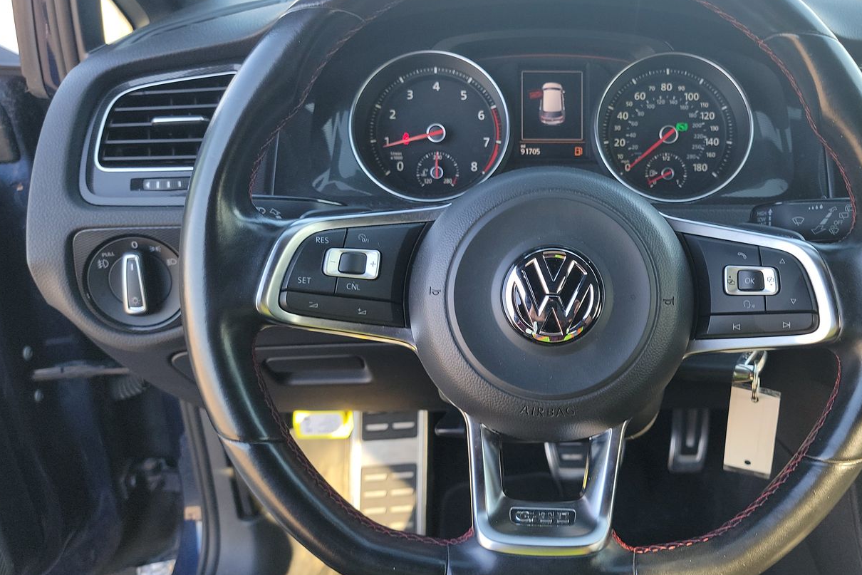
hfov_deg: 56.2
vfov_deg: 40.0
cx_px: 560
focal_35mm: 33
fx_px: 790
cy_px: 269
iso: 55
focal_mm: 6.7
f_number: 1.8
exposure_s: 1/59
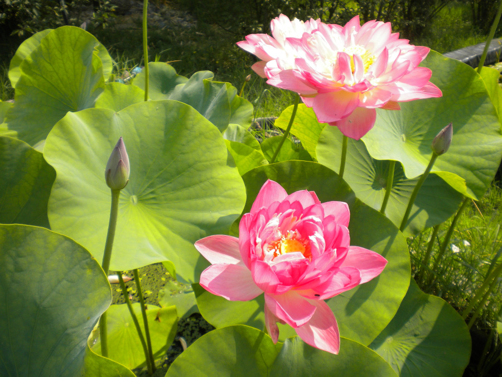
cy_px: 188
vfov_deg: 40.7
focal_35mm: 35
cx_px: 251
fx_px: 508
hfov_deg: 52.6
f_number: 4.6
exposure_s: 1/330
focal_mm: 6.3
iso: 80
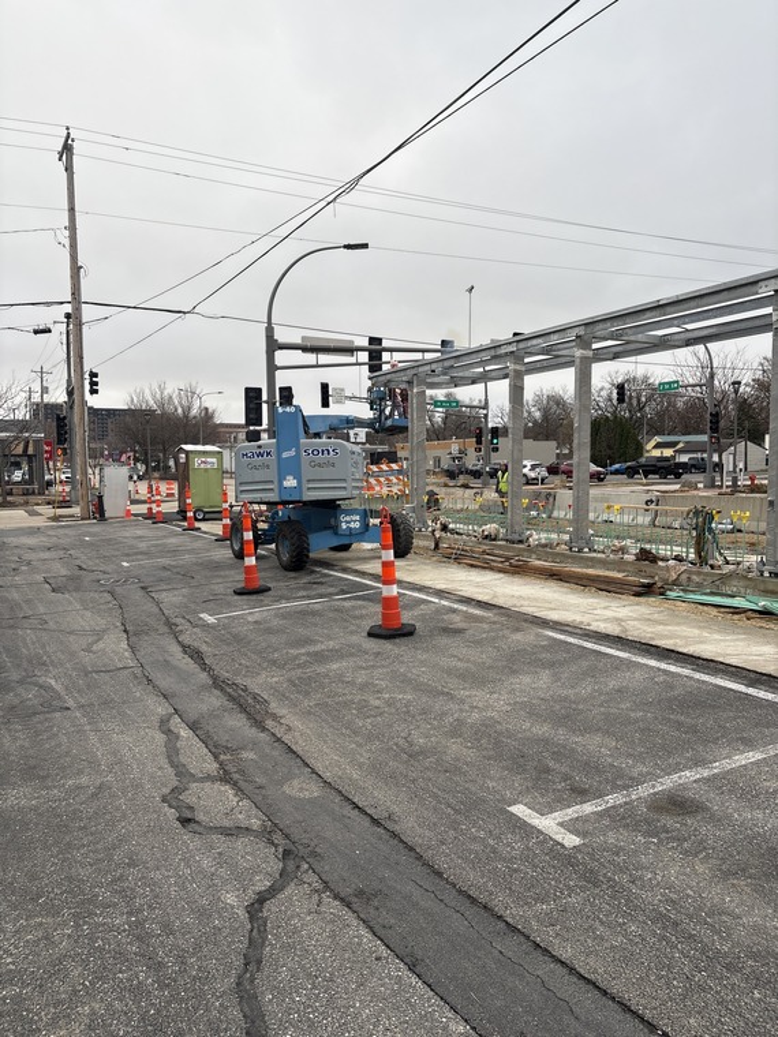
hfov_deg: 53.1
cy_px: 518
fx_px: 779
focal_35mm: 26
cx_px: 389
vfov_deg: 67.3
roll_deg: -2.4
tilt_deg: -4.9
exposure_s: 1/503
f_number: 1.6
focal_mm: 5.96
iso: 50
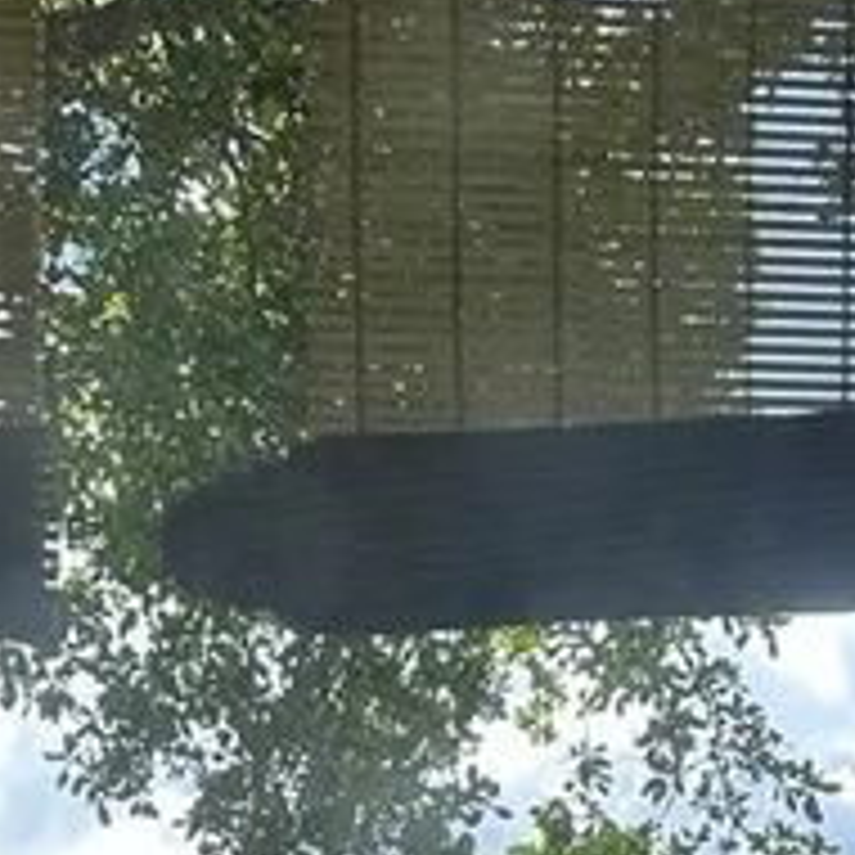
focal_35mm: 95
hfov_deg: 18.1
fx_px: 2655
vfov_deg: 15.3
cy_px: 1636
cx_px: 176
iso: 80
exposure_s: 1/1083
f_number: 1.78
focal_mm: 6.86
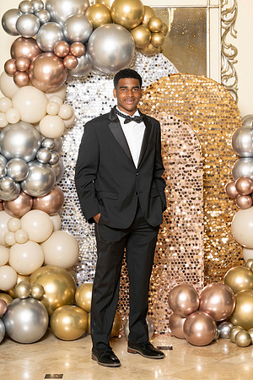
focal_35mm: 88
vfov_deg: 23.1
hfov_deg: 15.5
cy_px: 190
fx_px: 928
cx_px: 126
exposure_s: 1/200
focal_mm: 88
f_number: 5.6
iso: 250
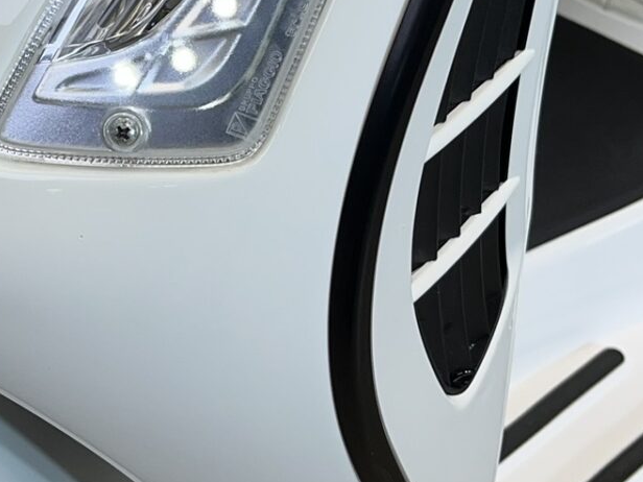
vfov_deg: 18.0
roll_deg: +0.1
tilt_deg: -33.7
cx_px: 136
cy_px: 72
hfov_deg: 23.8
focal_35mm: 81
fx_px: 1505
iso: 40
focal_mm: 5.1
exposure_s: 1/266
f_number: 1.6
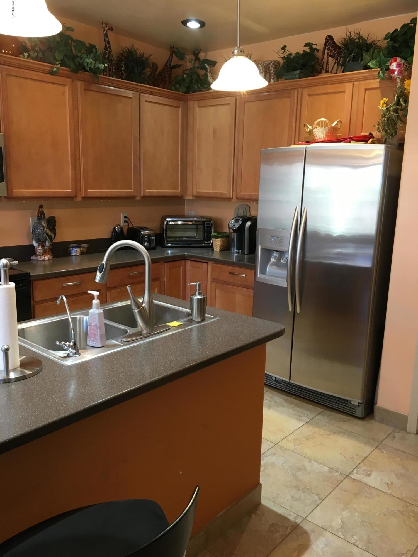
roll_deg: -1.4
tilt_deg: -11.0
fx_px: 467
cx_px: 209
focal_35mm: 29
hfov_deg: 48.2
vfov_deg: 61.7
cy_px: 278
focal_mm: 4.15
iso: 80
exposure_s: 1/30
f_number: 2.2
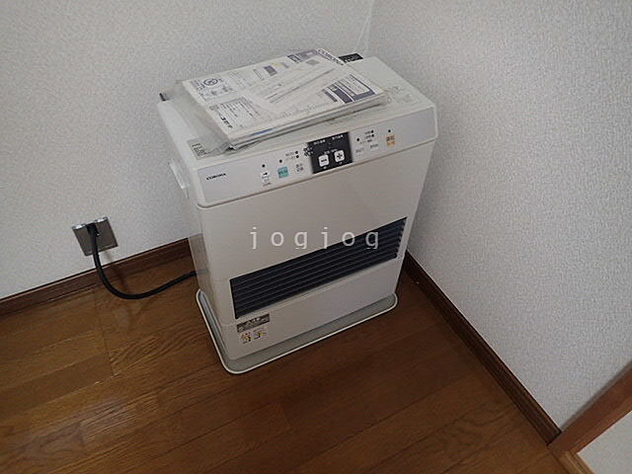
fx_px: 456
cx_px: 316
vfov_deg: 54.9
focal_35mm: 25
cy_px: 237
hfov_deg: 69.4
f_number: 2
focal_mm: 4.5
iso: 250
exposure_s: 1/30
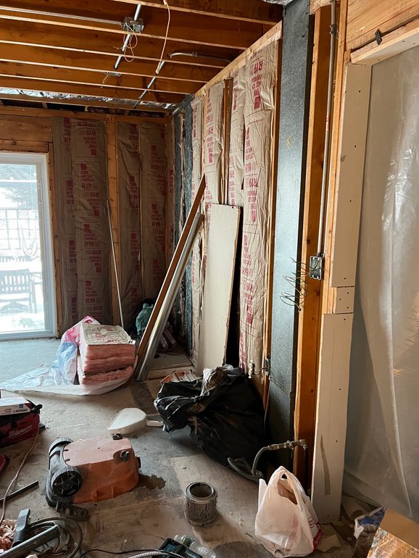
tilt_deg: -10.2
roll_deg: -1.1
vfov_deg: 65.3
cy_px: 285
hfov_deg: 51.4
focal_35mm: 27
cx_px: 212
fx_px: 436
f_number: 1.5
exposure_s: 1/40
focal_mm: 5.7
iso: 400
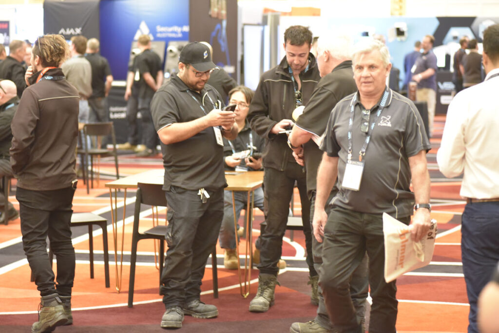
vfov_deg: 13.7
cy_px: 166
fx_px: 1387
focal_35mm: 100
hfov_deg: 20.4
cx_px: 250
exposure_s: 1/100
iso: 6400
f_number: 2.8
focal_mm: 100
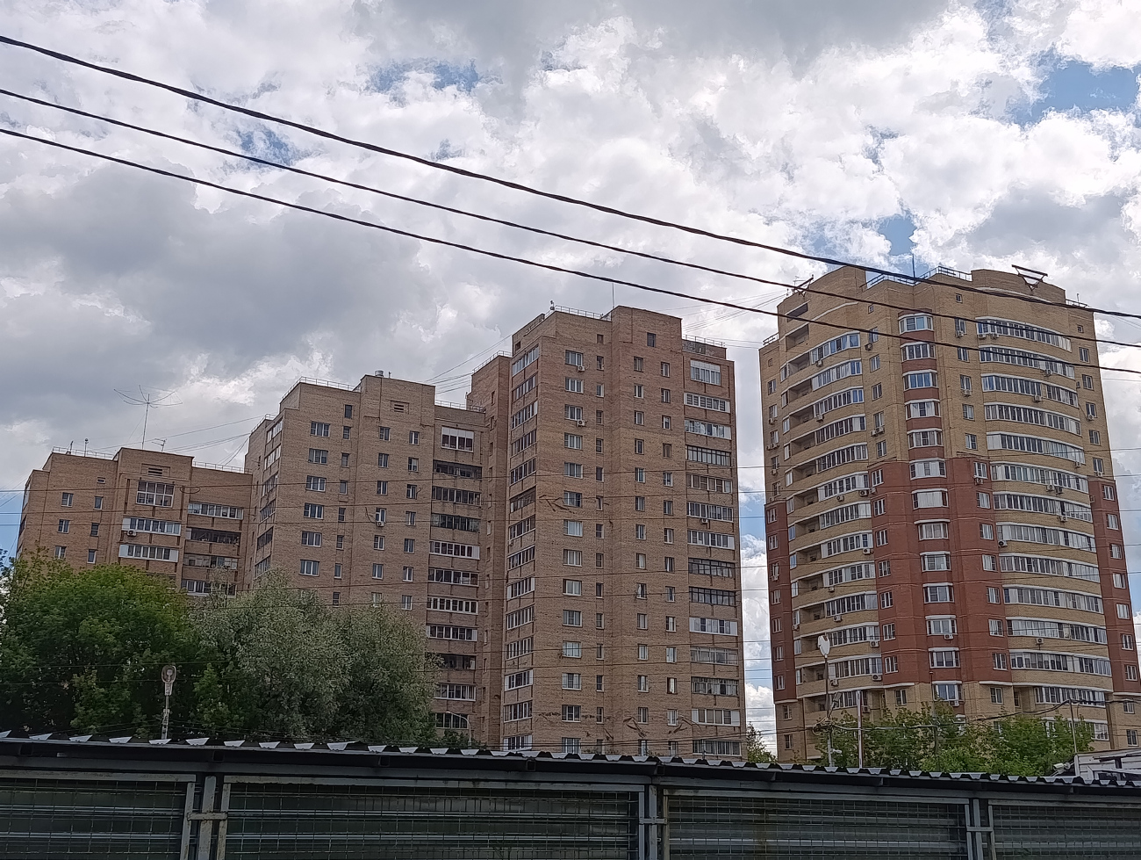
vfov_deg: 37.8
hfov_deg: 48.9
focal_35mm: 38
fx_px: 1254
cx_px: 570
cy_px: 430
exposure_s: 1/965
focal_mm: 6.11
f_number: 1.7
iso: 50
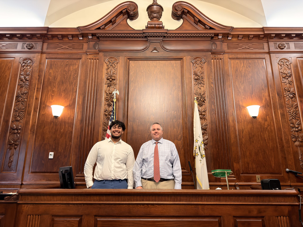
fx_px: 210
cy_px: 114
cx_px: 152
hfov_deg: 71.6
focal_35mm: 24
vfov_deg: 56.8
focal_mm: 6.76
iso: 320
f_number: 1.78
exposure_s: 1/40
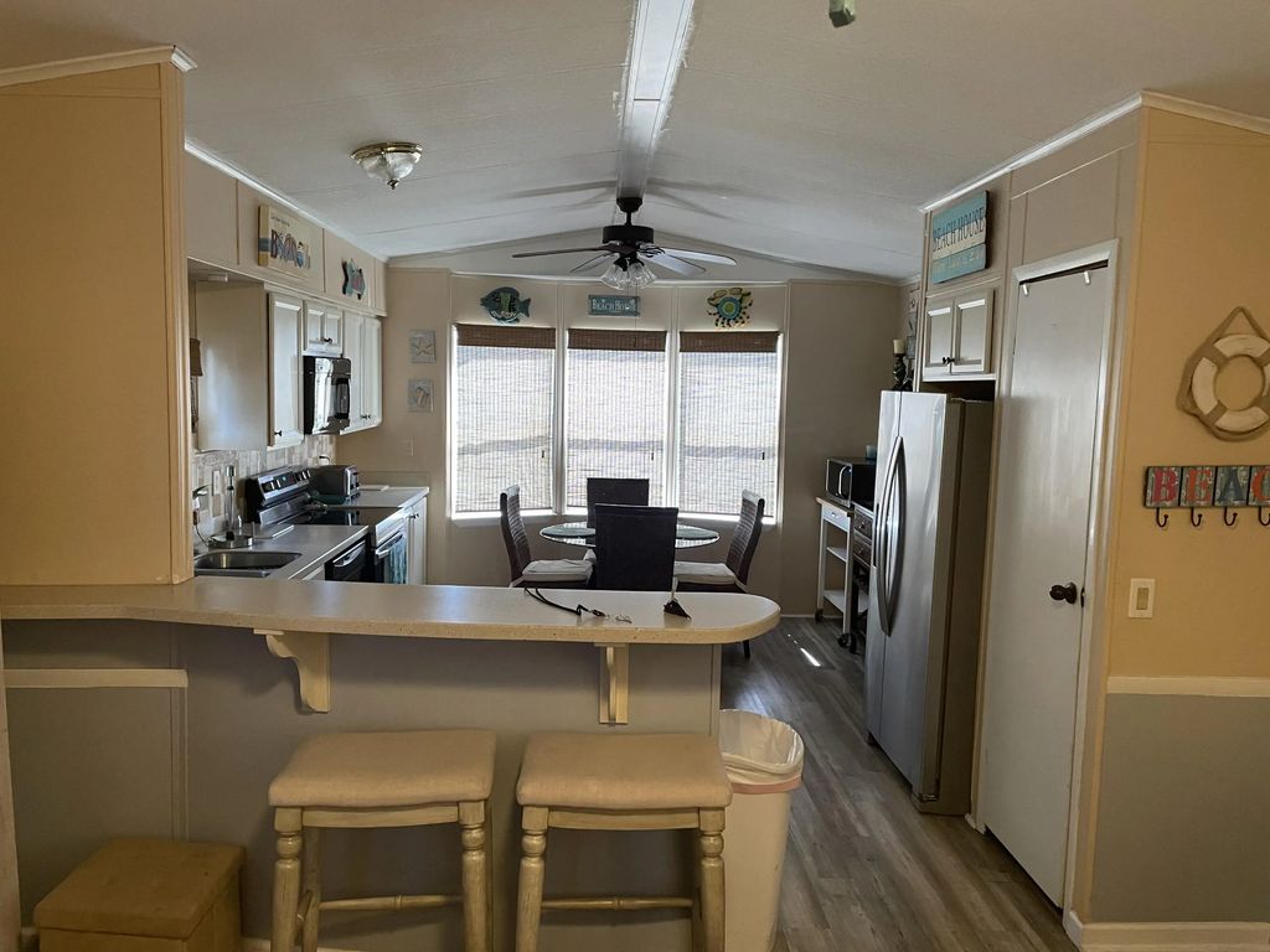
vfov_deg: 53.1
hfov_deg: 67.3
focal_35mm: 26
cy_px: 476
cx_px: 635
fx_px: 954
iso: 400
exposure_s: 1/60
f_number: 1.6
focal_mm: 4.2
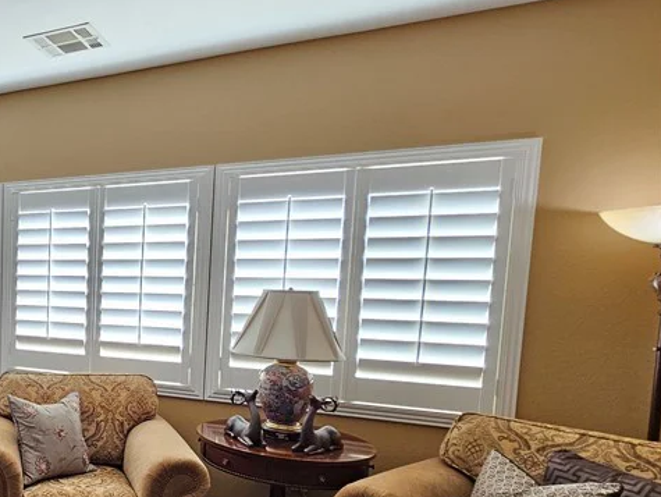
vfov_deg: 49.0
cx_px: -49
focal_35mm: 28
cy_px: 329
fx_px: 535
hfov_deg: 47.8
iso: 125
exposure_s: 1/60
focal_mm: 2.2
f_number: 2.2
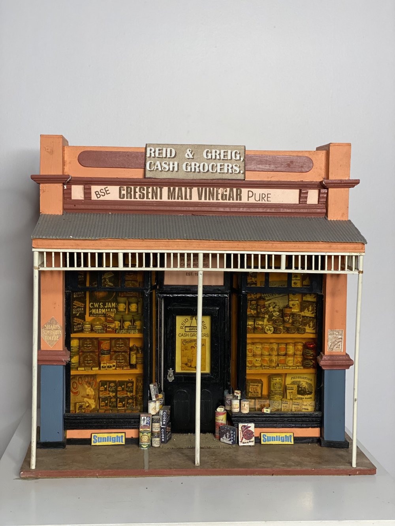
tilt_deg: -3.5
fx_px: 791
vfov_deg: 36.8
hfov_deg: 28.0
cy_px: 263
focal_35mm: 52
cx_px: 198
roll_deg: -1.1
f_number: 2
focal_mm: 6
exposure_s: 1/122
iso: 160
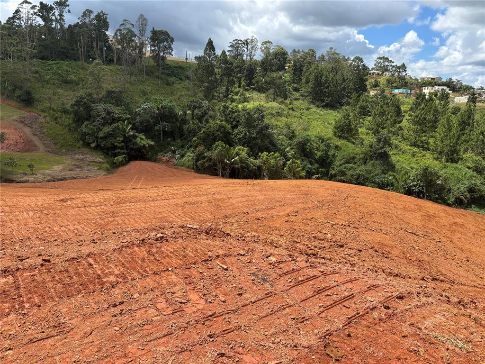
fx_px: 364
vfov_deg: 53.1
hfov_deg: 67.3
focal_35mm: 26
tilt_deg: -11.2
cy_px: 182
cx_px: 242
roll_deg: -1.9
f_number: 1.6
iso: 50
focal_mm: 5.96
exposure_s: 1/2778
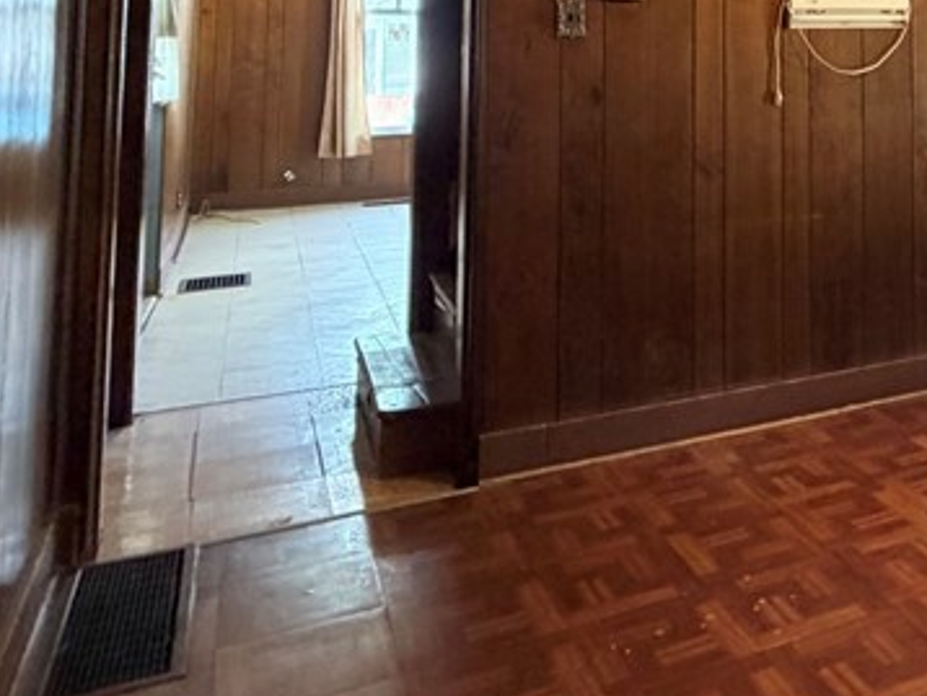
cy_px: -13
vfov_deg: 32.8
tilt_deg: +2.0
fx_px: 1072
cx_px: 955
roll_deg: +0.3
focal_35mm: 40
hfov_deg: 40.2
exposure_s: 1/60
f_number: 2.2
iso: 320
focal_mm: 2.22
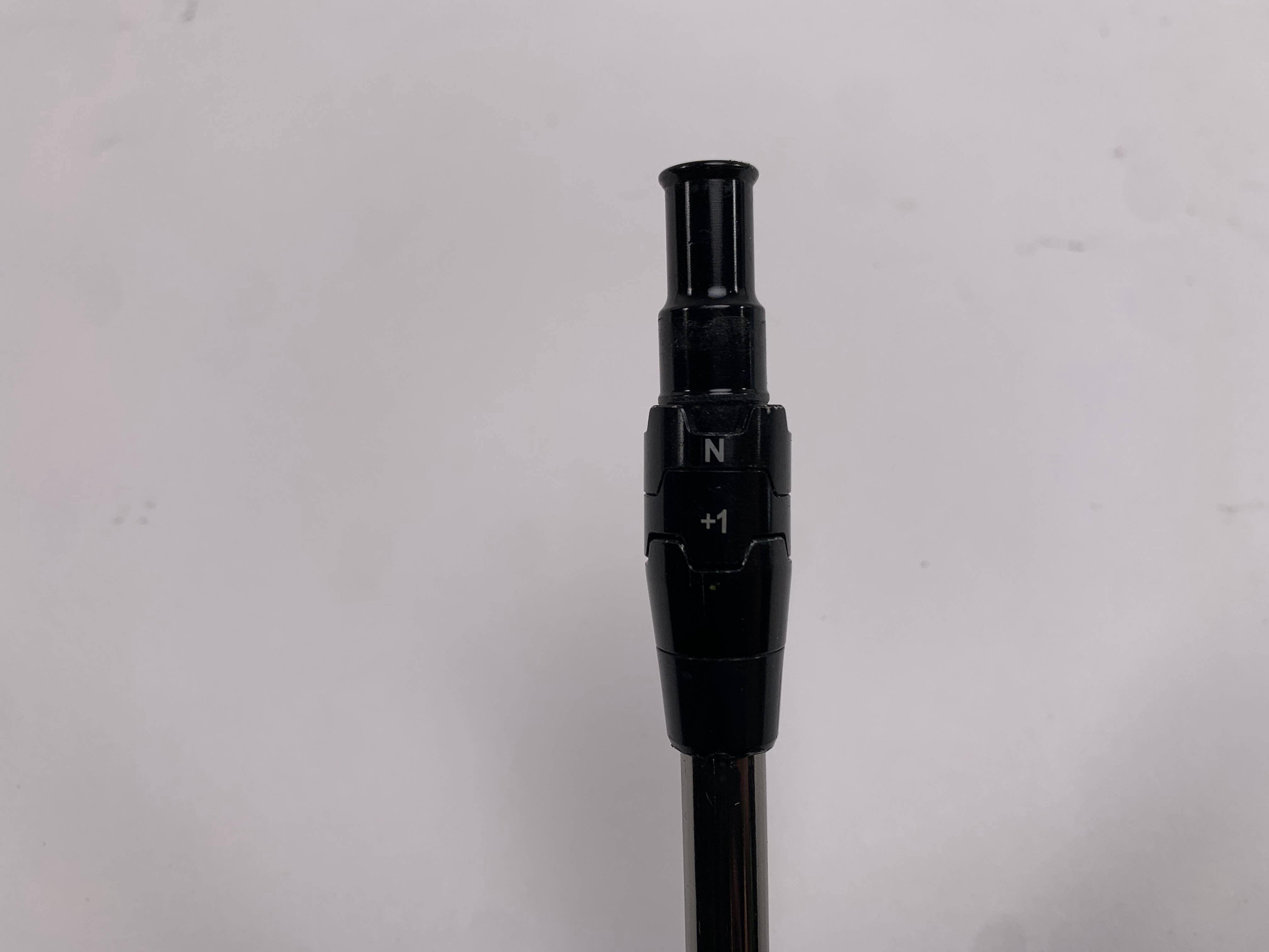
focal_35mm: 26
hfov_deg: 67.3
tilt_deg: -61.0
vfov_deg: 53.1
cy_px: 476
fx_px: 953
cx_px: 634
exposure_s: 1/249
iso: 25
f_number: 1.8
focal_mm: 4.25
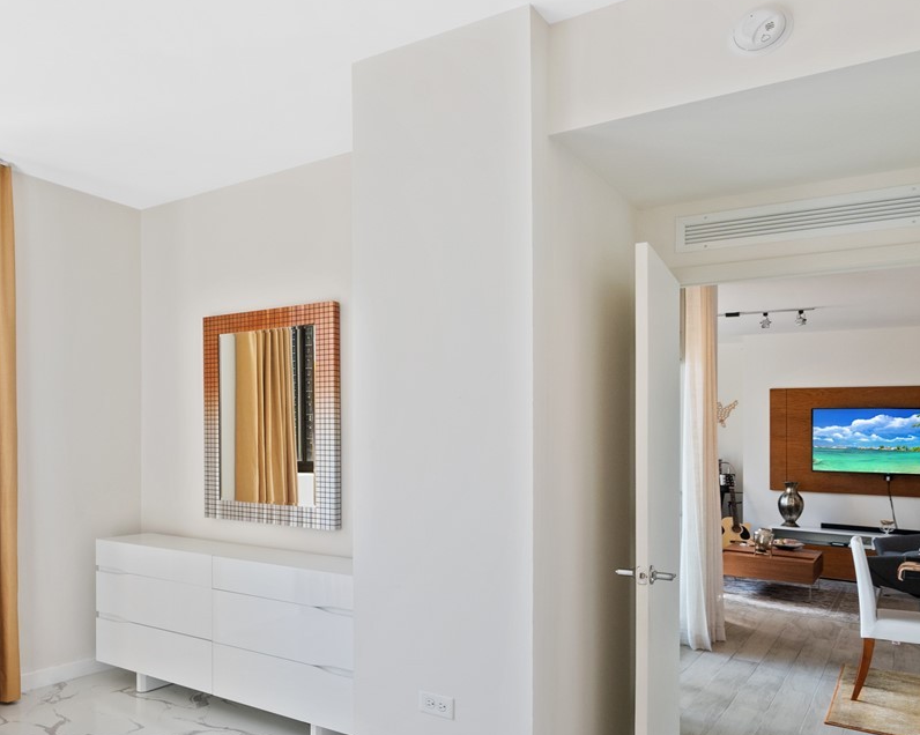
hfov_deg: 54.2
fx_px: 762
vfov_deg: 51.1
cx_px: 91
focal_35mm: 28
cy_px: 451
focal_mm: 14
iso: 200
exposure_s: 1/40
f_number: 8
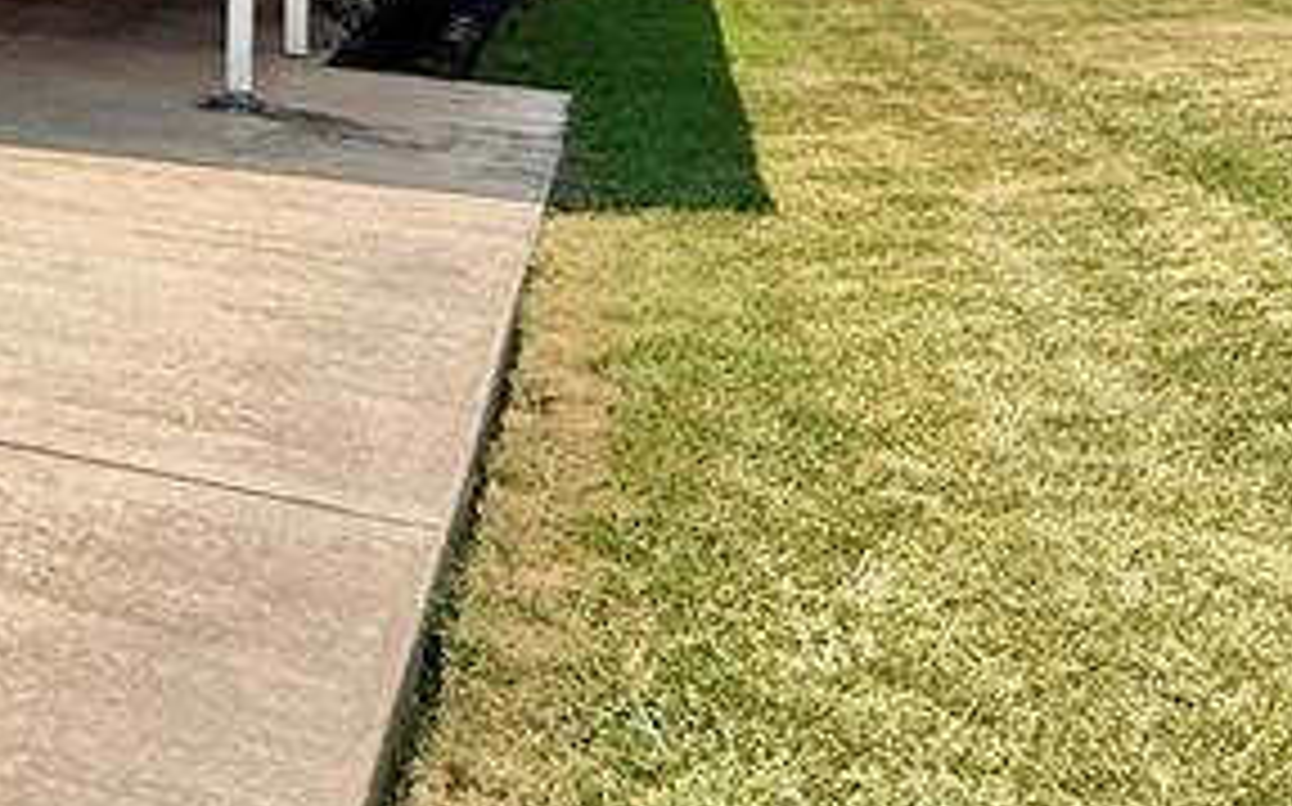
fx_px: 1865
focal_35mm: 53
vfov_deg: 21.9
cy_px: -248
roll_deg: -0.3
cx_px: -702
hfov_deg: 26.3
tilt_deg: -1.8
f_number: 2.2
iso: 50
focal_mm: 2.22
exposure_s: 1/3460
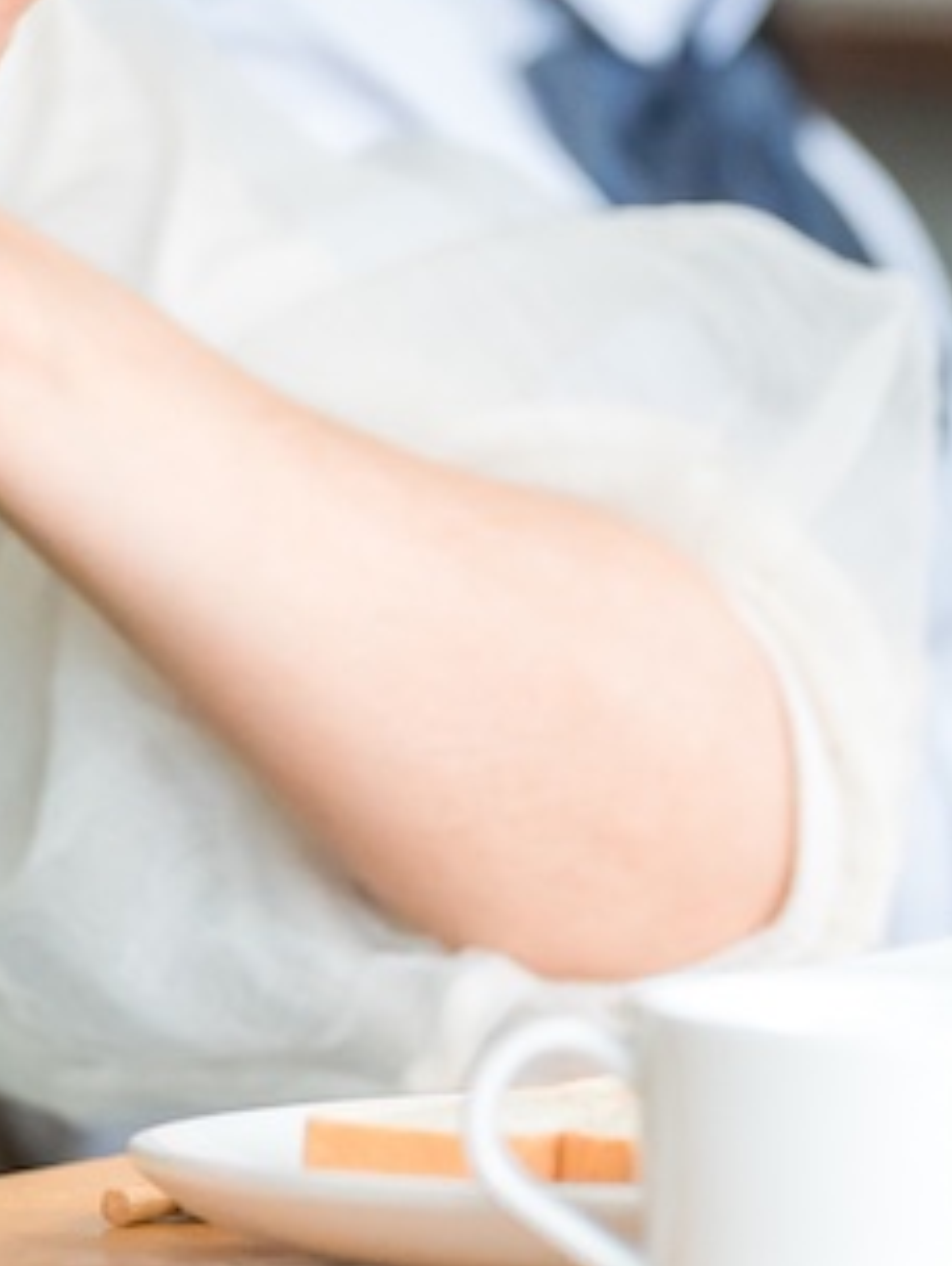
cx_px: 610
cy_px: -63
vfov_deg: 5.4
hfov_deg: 4.1
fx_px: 13356
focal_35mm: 365
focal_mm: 96
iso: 1600
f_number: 2.8
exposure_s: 1/160
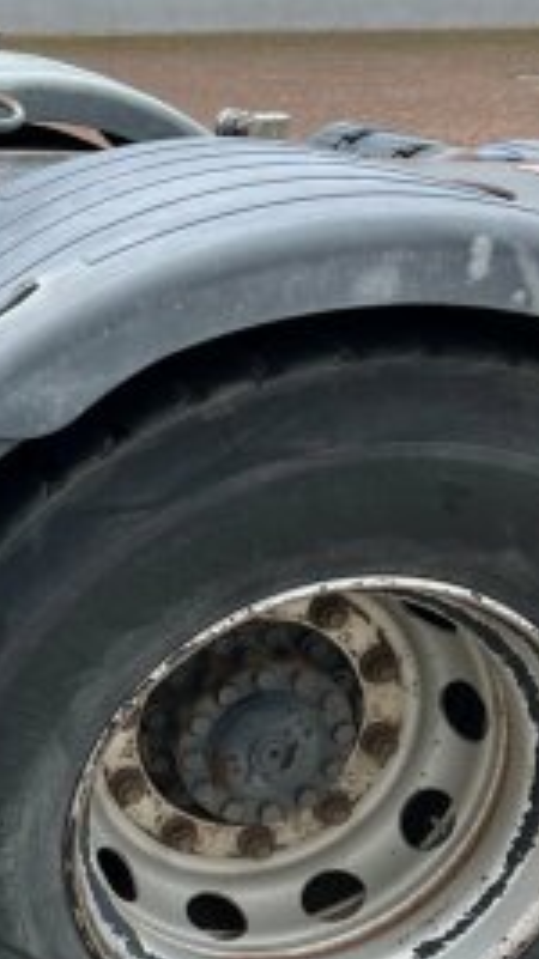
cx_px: -270
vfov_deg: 29.9
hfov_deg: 16.2
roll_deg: +1.0
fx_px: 1729
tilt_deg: -27.4
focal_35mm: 68
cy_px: 826
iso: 40
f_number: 1.5
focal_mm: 5.7
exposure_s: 1/121
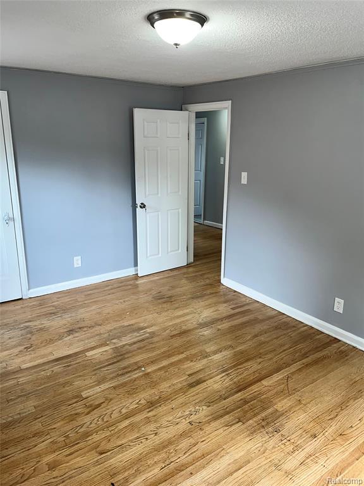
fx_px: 365
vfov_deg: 67.3
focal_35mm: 26
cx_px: 182
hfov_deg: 53.1
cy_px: 243
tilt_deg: -15.5
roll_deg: -0.5
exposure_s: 1/30
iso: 40
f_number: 1.6
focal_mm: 5.1
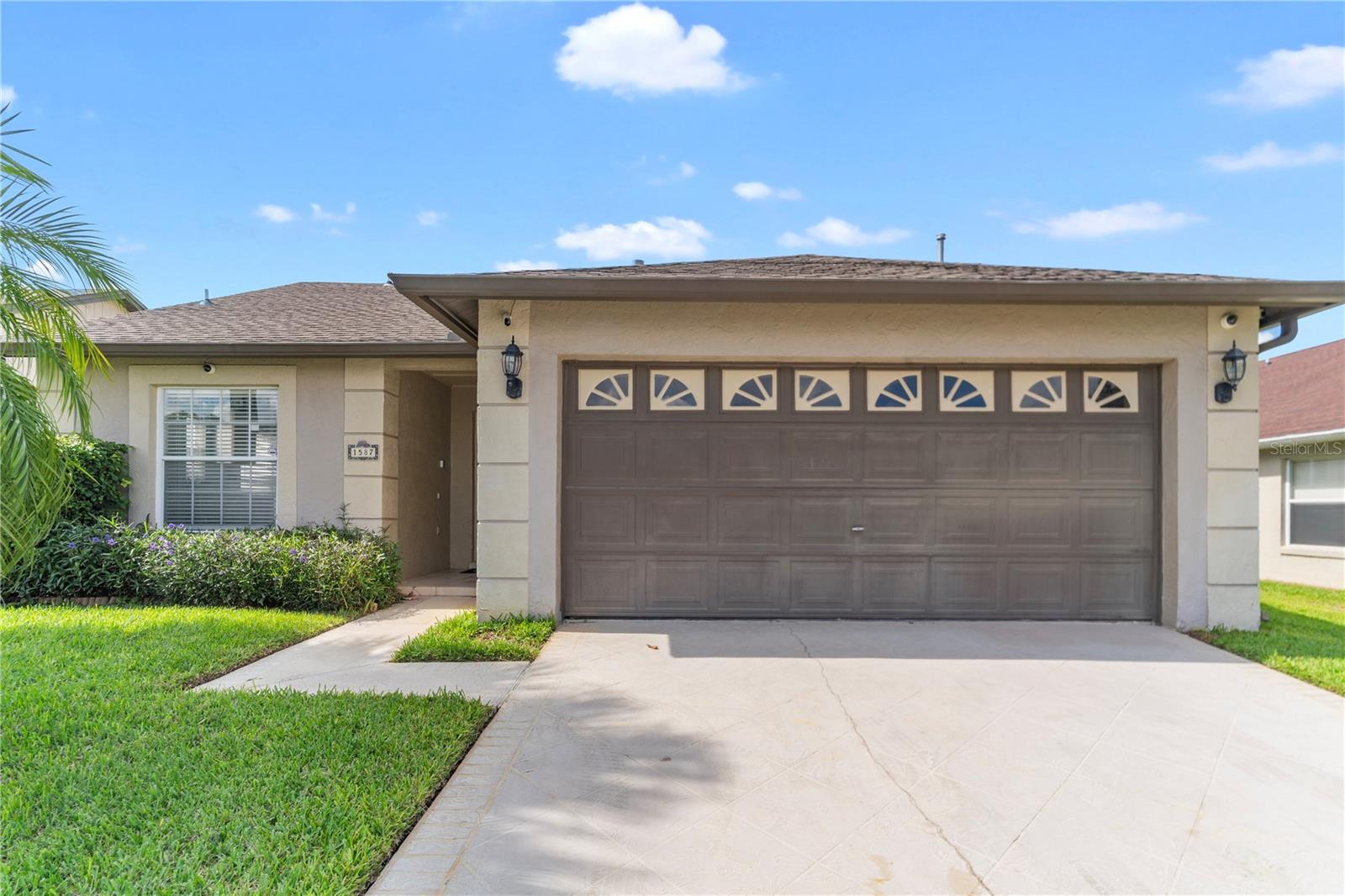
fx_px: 672
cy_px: 448
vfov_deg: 67.4
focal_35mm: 18
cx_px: 672
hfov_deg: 90.0
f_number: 11
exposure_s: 1/40
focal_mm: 18
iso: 100
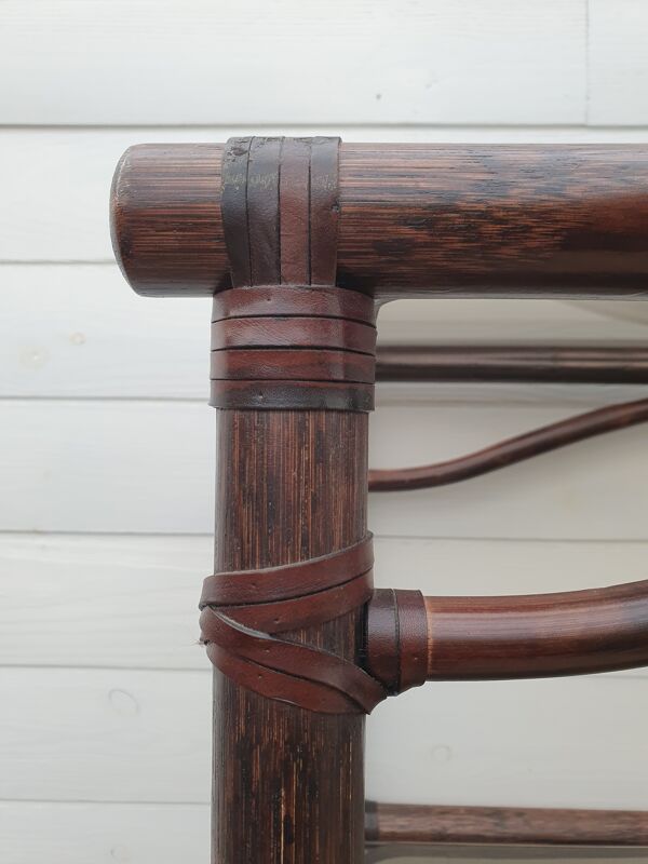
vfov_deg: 67.3
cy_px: 432
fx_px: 649
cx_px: 324
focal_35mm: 26
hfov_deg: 53.1
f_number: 2.4
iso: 64
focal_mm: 4.32
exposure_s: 1/100
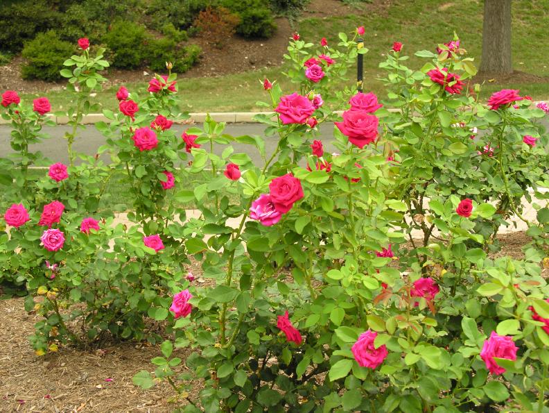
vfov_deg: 23.0
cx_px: 274
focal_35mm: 64
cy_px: 206
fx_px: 1016
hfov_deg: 30.2
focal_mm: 16.4
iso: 50
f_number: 4.5
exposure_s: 1/70.1
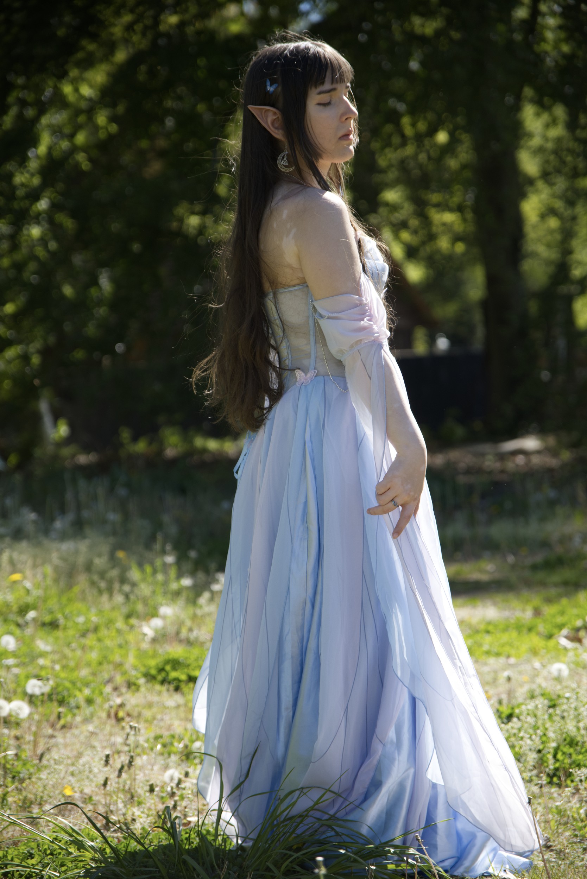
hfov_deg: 13.1
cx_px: 294
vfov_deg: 19.4
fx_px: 2565
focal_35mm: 105
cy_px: 440
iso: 160
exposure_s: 1/1000
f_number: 2.8
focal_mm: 70
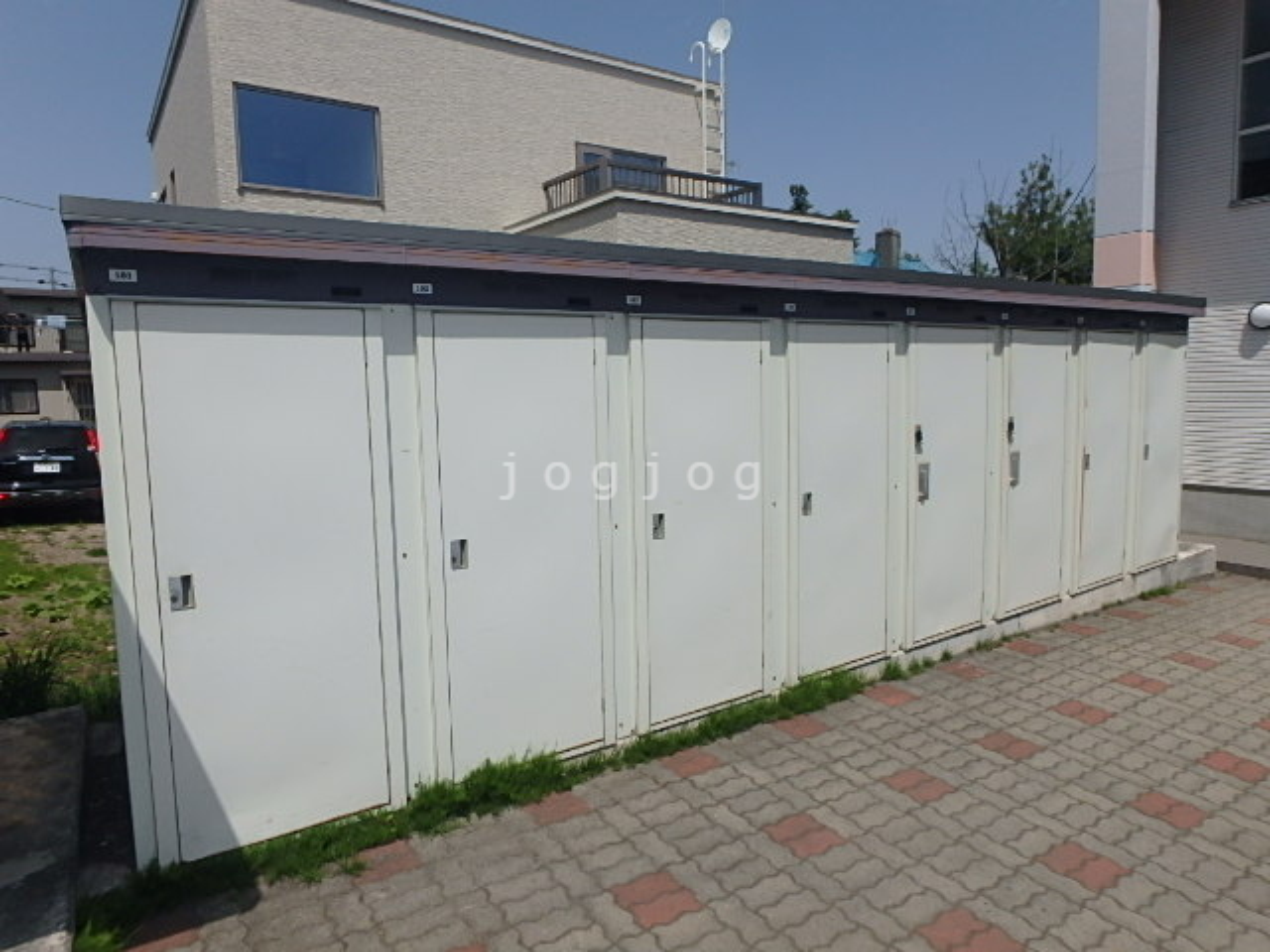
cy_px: 476
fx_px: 770
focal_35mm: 21
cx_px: 635
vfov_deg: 63.4
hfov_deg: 79.0
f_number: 6
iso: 125
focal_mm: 3.7
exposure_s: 1/1000
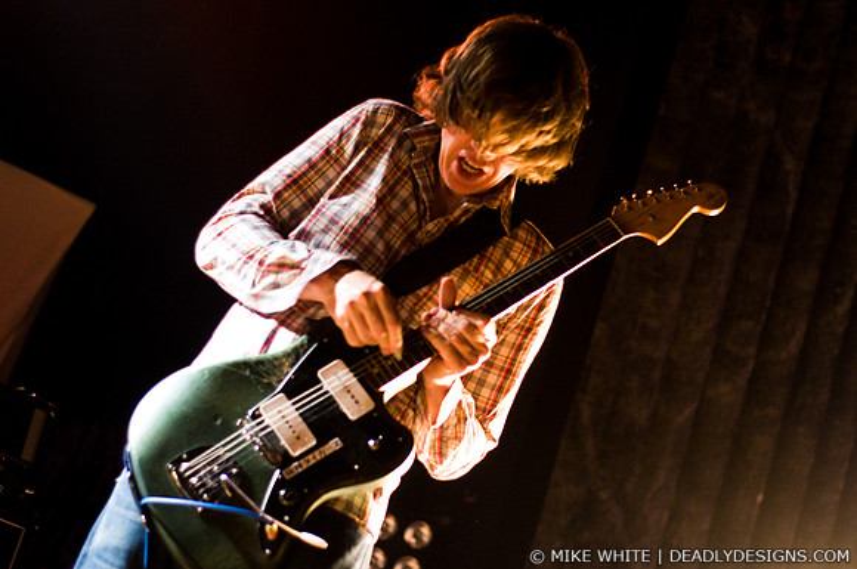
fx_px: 1783
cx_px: 428
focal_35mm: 75
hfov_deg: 27.0
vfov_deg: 18.1
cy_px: 284
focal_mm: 50
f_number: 2.2
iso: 1250
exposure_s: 1/160
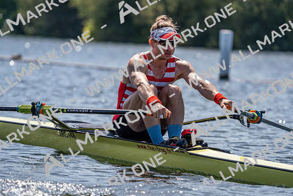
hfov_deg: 6.9
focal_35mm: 300
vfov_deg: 4.6
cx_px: 146
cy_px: 98
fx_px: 2442
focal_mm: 300
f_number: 6.3
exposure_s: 1/2000
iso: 250
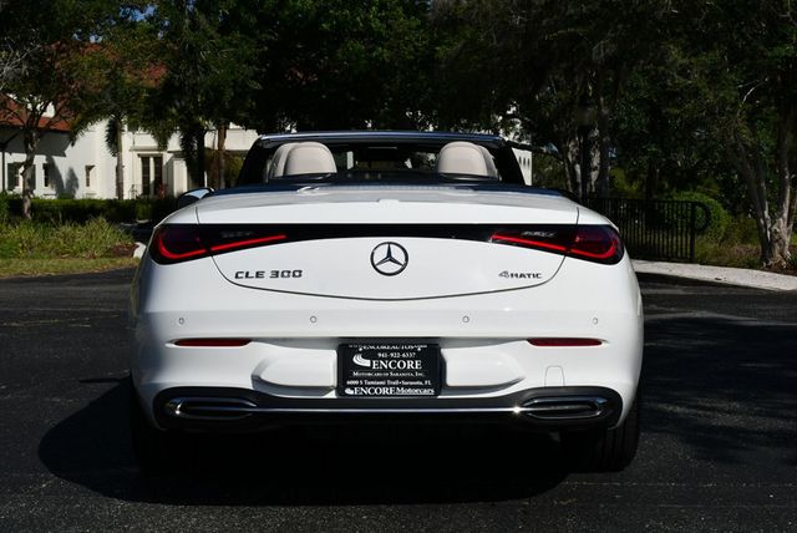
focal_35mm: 64
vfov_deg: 21.3
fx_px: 1418
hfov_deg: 31.4
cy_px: 266
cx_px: 398
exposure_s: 1/400
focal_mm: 32
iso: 100
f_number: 10
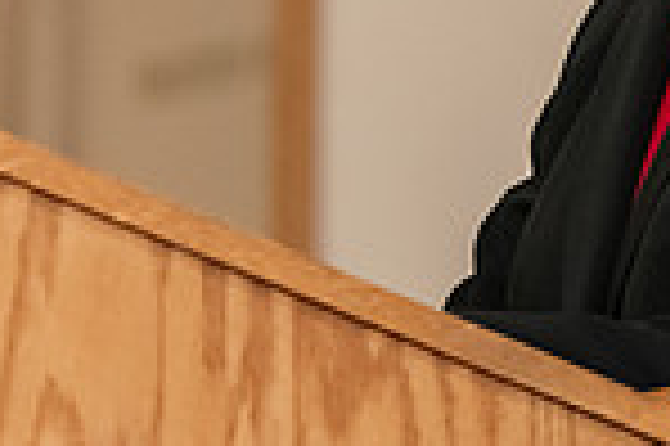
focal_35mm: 545
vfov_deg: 2.5
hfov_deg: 3.8
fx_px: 10132
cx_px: 454
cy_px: -79
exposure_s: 1/200
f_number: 3.2
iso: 2500
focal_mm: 140
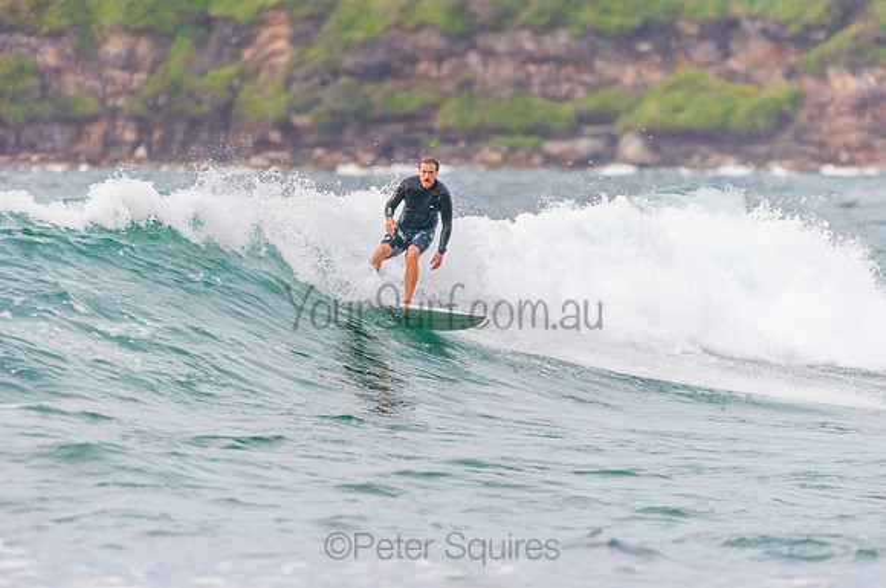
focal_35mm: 501
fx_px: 12307
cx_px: 443
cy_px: 294
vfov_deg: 2.7
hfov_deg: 4.1
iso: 1800
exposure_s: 1/1600
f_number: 5.6
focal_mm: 500
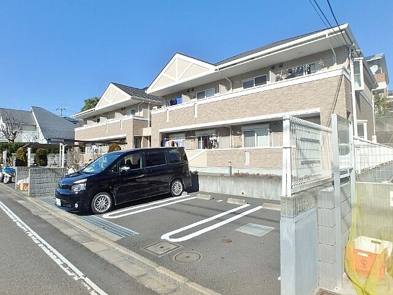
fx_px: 238
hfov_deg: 79.0
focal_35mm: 21
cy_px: 148
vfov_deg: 63.4
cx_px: 196
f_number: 6
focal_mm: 3.7
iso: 125
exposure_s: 1/500
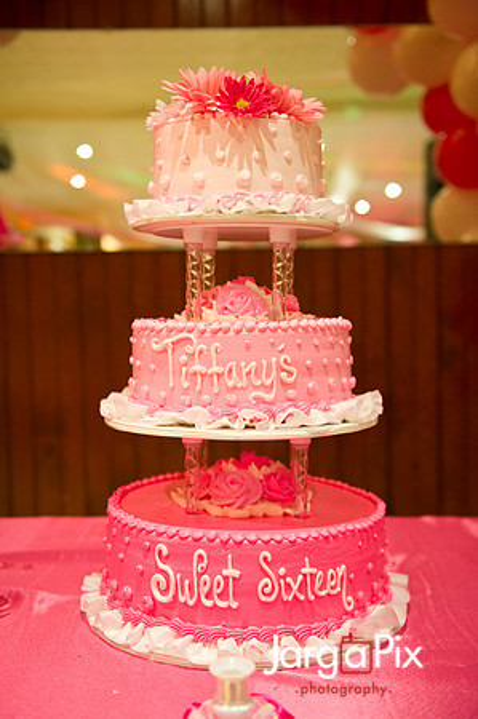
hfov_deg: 31.8
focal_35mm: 42
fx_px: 838
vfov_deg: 46.4
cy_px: 360
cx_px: 239
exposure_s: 1/30
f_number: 3.2
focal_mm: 42
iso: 1600
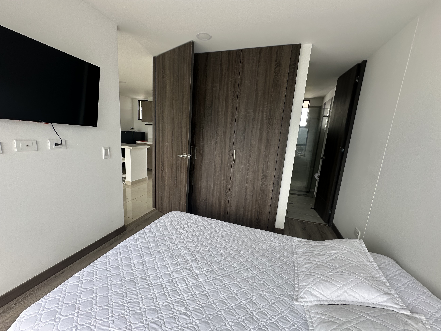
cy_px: 174
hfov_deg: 98.1
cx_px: 207
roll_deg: -3.3
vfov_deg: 81.7
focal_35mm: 15
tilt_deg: -9.9
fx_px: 191
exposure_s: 1/185
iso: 40
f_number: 2.2
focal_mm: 2.22
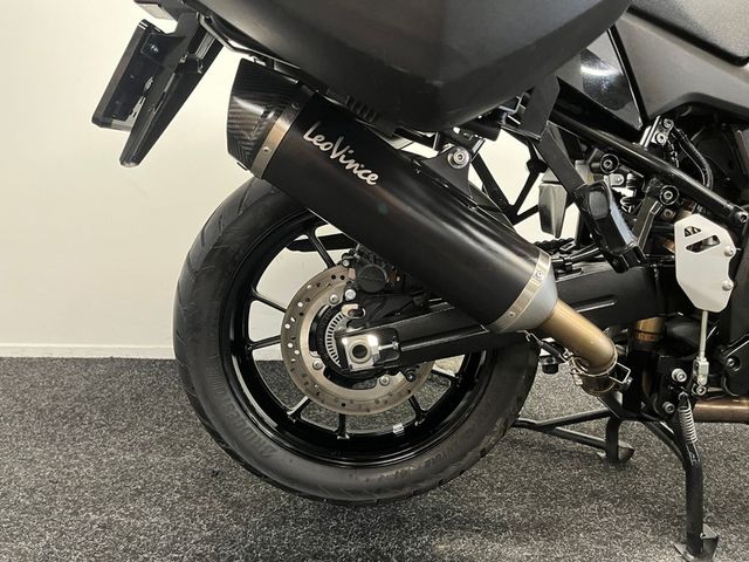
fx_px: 563
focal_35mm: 26
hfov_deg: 67.3
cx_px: 374
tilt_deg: -10.1
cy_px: 281
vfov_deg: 53.1
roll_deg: -0.8
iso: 400
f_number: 1.6
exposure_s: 1/33
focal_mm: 5.1
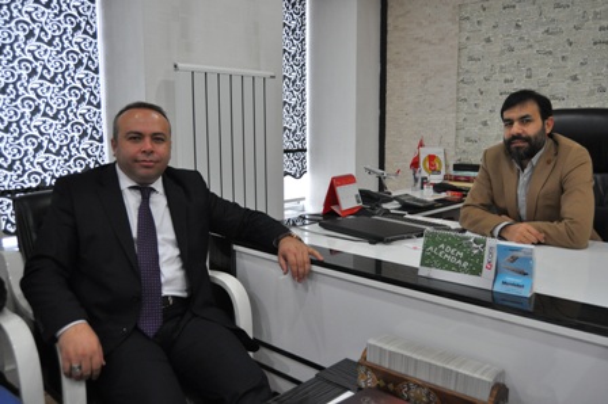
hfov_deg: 64.6
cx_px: 304
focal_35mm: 28
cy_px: 202
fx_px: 481
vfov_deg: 45.6
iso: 800
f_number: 4
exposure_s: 1/60
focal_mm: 19
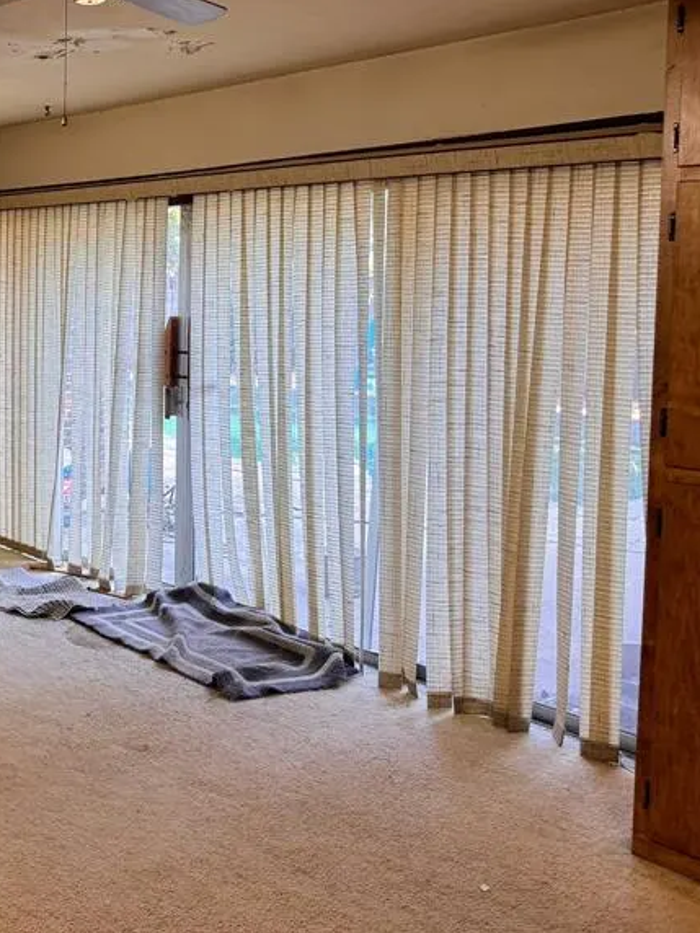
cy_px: 359
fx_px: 1159
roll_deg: -0.2
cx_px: -44
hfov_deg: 30.5
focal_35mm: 43
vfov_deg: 43.6
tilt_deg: -3.9
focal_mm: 6.76
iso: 160
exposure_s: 1/120
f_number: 1.78
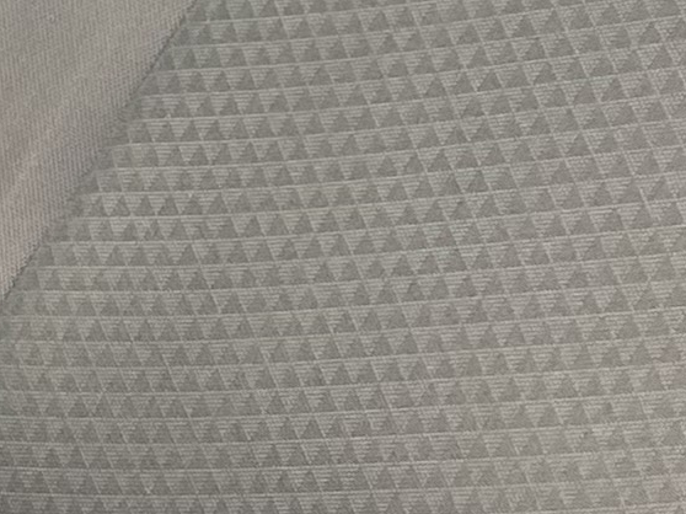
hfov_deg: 10.1
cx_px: -449
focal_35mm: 188
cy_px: 39
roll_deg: +0.6
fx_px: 3724
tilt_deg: -24.0
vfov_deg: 7.9
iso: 80
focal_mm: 4.25
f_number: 1.8
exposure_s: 1/121
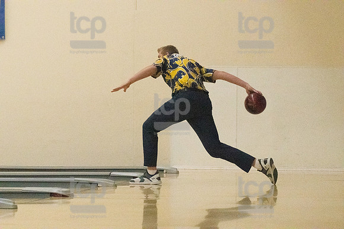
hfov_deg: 12.5
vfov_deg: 8.3
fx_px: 1576
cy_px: 114
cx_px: 172
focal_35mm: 165
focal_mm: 110
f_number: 4.5
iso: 10000
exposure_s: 1/1250
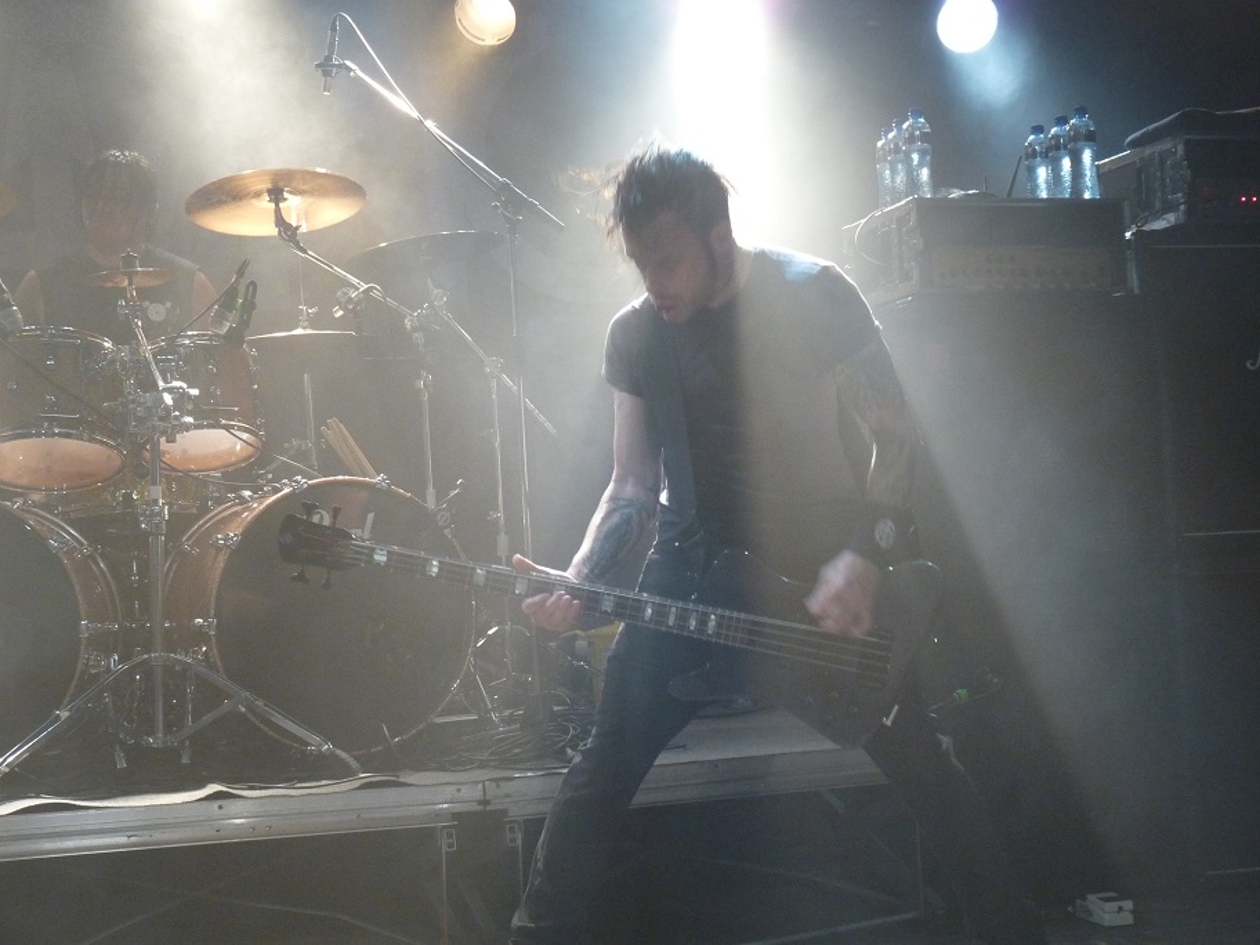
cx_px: 630
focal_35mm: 55
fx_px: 2002
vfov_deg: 26.6
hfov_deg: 34.9
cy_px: 472
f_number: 3.2
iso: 400
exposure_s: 1/60
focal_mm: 9.9
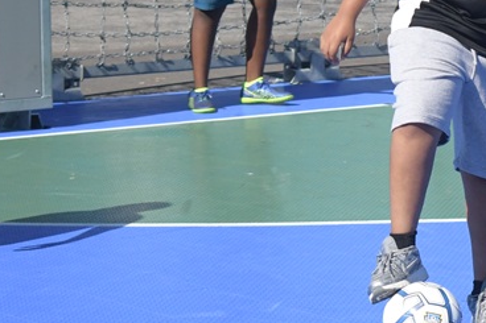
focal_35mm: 217
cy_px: 37
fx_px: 2928
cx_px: 628
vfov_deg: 6.3
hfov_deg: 9.3
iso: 1250
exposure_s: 1/5000
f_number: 5.6
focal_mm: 55
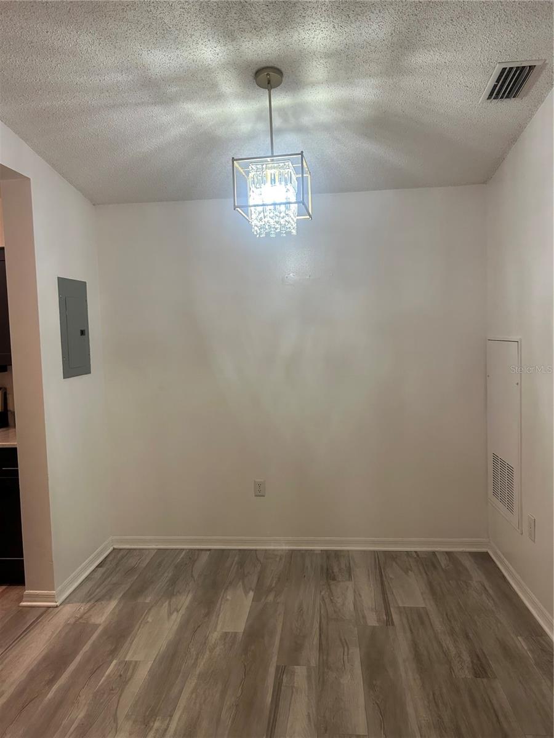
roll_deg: +1.8
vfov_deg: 67.3
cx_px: 277
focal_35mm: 26
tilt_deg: -3.2
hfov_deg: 53.1
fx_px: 555
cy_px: 369
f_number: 1.5
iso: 100
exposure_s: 1/120
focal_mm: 5.7
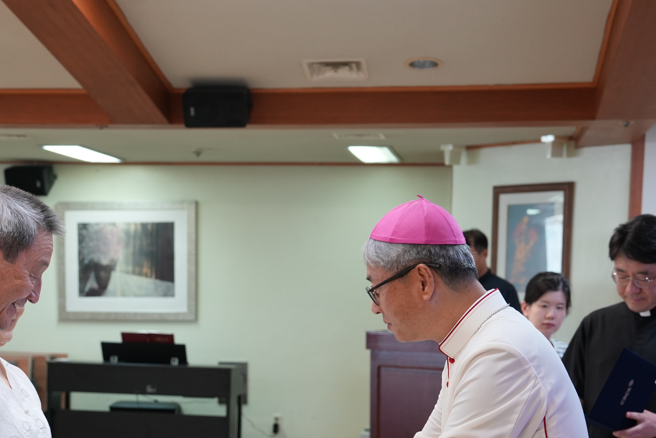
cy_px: 374
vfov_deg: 17.5
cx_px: 194
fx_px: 1403
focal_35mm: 77
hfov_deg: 26.1
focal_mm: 41
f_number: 4
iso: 1000
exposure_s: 1/100
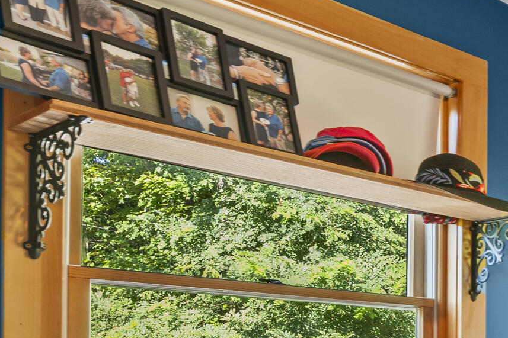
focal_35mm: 56
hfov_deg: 24.8
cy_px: 368
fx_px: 790
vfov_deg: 22.8
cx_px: 809
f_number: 9
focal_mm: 16
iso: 250
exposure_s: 1/1.67
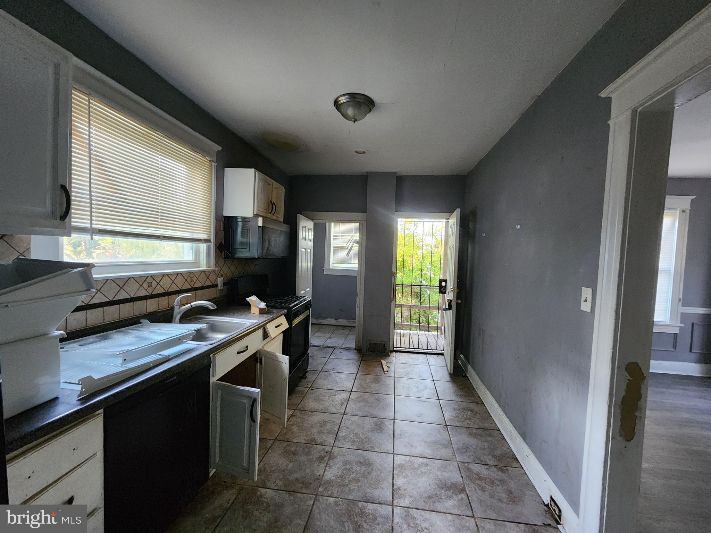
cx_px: 356
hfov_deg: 106.2
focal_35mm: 13
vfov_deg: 89.9
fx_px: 267
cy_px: 266
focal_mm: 2.2
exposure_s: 1/30
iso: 500
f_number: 2.2
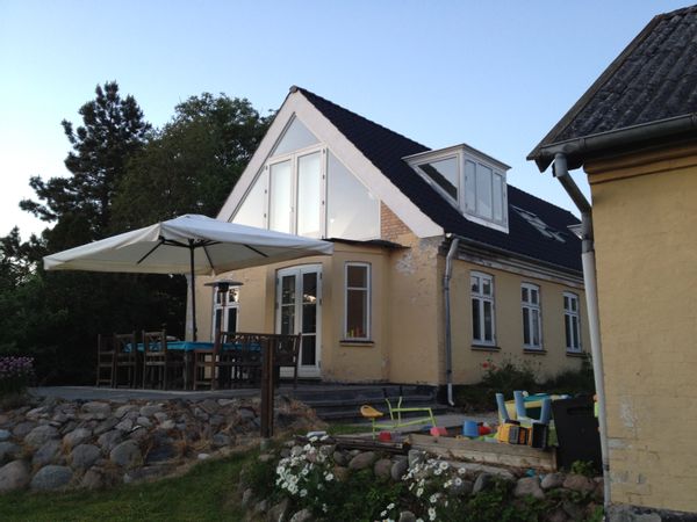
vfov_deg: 40.7
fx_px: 705
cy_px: 261
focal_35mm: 35
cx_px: 348
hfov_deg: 52.6
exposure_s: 1/24
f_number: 2.4
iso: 80
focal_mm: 4.28
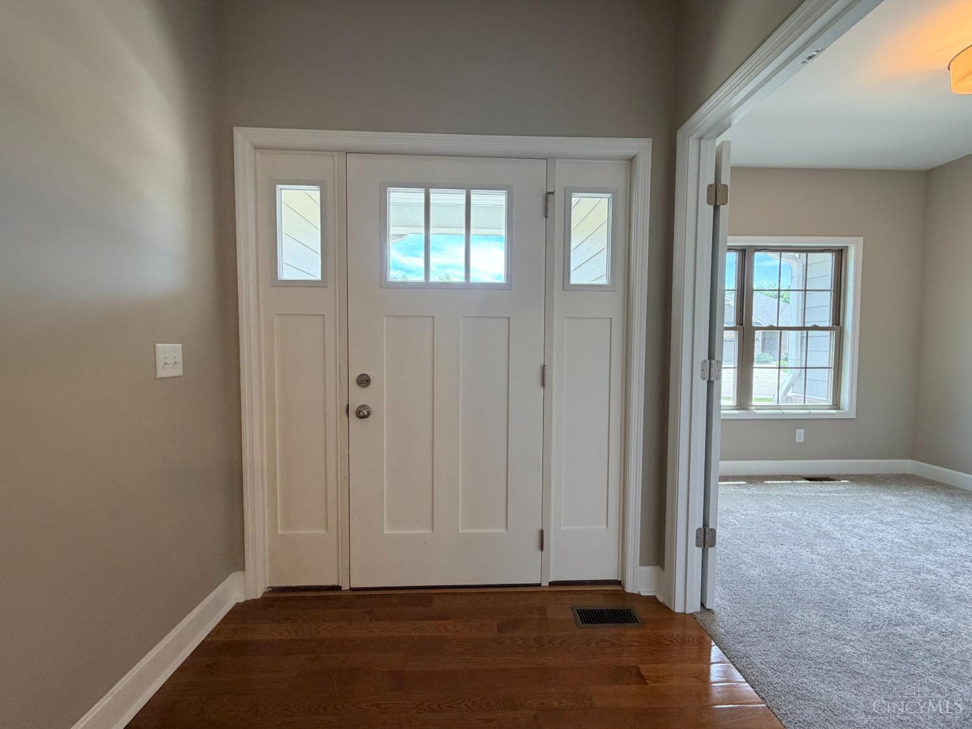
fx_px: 393
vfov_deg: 85.7
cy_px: 364
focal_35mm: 14
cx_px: 486
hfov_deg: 102.1
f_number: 2.2
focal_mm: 2.22
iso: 200
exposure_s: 1/121
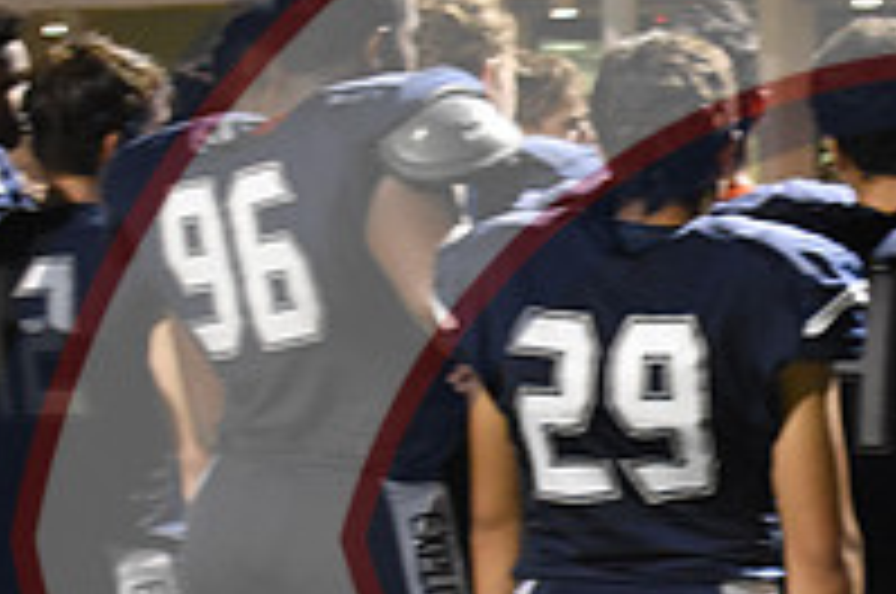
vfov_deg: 9.1
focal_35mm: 149
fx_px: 3702
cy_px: 538
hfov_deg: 13.6
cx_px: 955
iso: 2800
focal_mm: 34
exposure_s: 1/60
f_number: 4.5
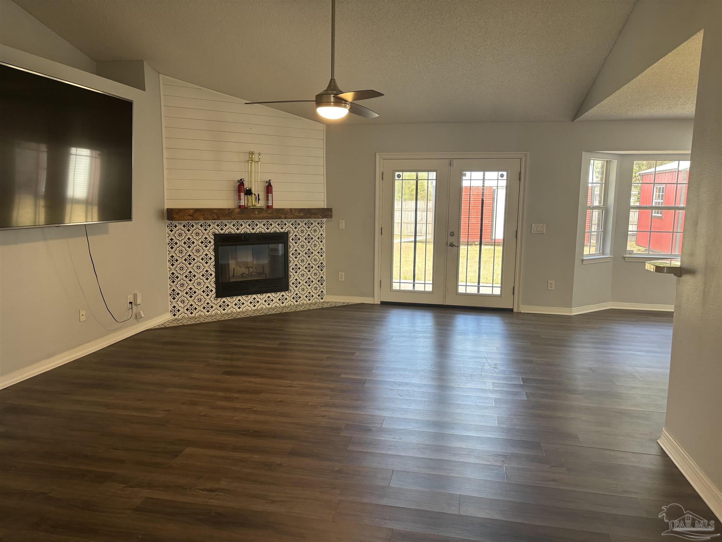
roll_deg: +0.1
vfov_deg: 53.1
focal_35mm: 26
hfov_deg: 67.3
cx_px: 361
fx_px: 542
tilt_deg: -6.7
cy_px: 271
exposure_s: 1/60
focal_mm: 5.96
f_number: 1.6
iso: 100
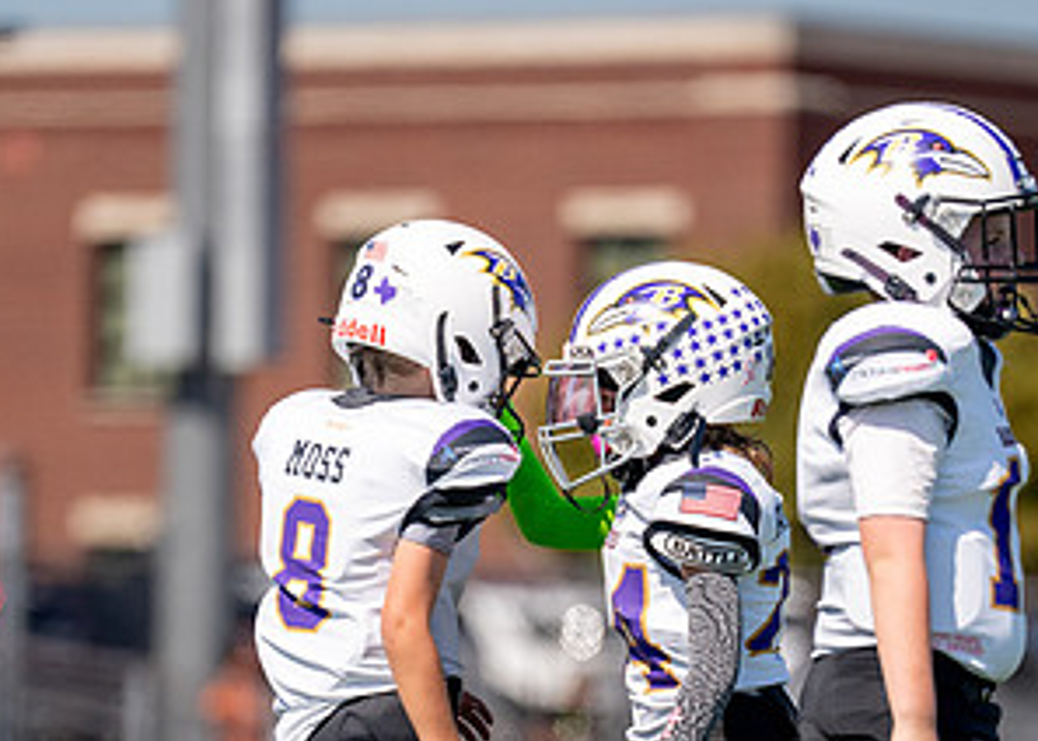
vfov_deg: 2.8
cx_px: 428
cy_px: 642
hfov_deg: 3.9
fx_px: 15238
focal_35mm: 517
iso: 200
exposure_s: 1/5000
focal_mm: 200
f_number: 2.8
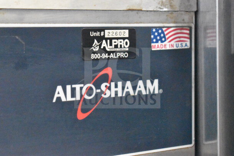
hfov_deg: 24.6
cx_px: 117
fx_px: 536
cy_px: 78
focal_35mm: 82
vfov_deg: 16.6
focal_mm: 55
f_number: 5.6
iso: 25600
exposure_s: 1/80
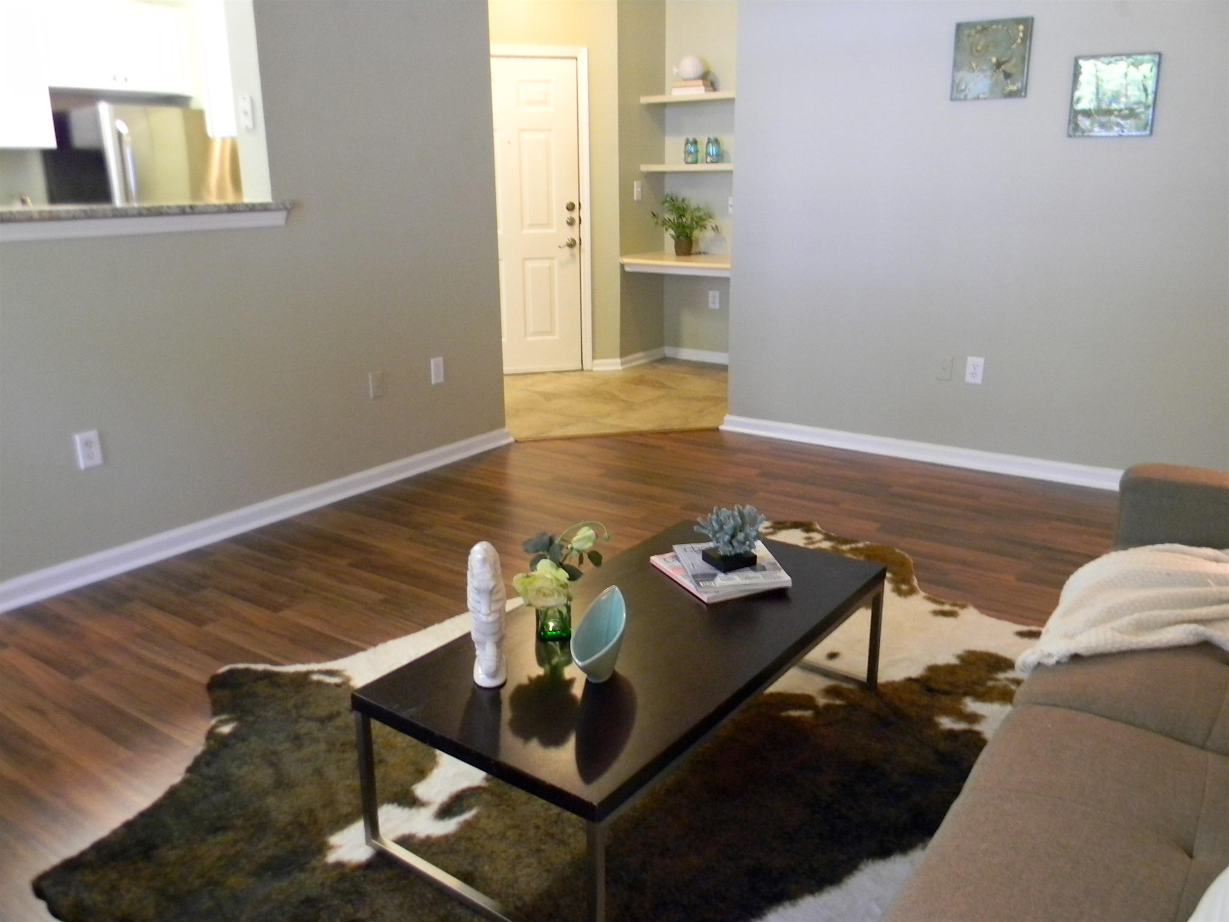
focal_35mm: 28
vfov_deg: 49.7
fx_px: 994
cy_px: 461
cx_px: 614
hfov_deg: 63.4
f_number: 3.5
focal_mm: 5
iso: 400
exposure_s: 1/10
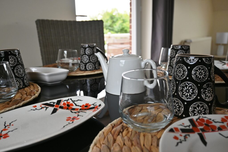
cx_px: 114
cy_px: 76
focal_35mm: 30
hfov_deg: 61.9
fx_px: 190
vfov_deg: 43.6
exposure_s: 1/250
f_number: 4
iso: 320
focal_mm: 20
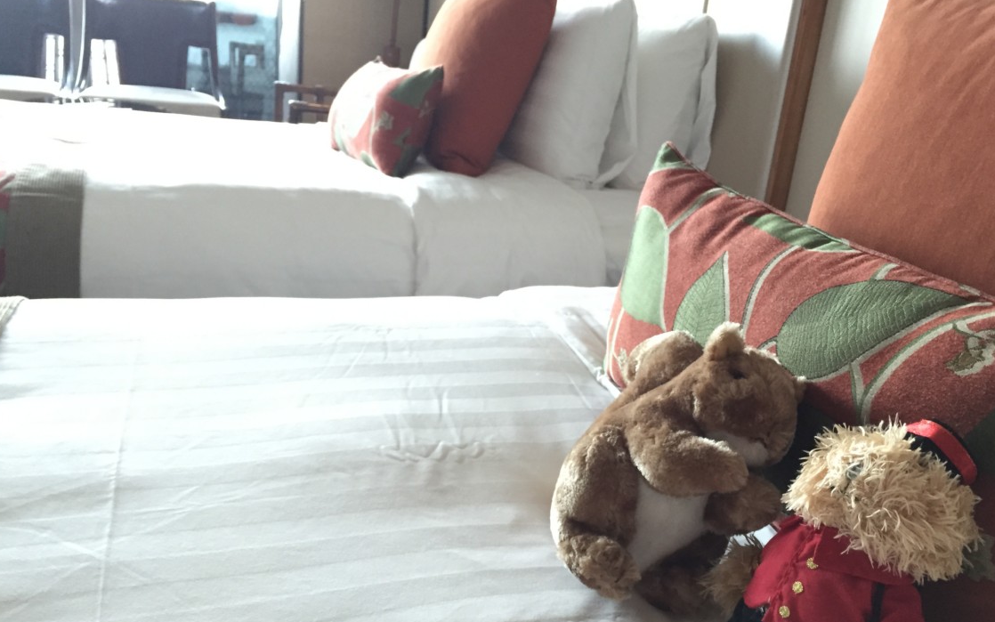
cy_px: 338
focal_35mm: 33
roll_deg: -5.8
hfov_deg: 58.1
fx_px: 895
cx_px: 522
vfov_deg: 38.3
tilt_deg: -19.2
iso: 160
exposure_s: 1/30
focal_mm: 4.15
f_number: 2.2
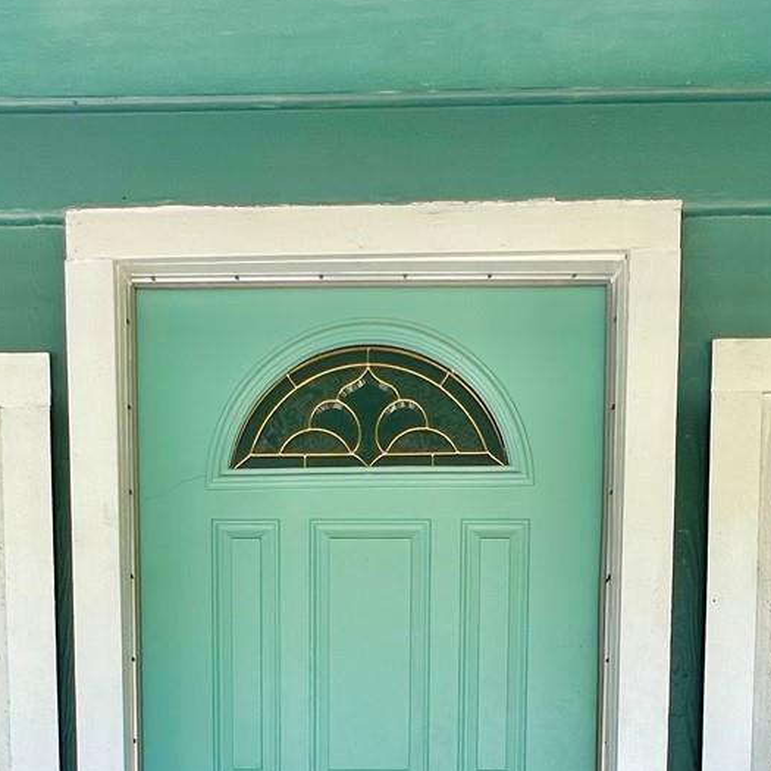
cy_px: 824
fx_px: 882
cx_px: 345
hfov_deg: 47.1
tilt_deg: -3.7
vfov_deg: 39.6
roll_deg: +0.5
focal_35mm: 35
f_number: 1.8
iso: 32
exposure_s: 1/377
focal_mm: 1.57
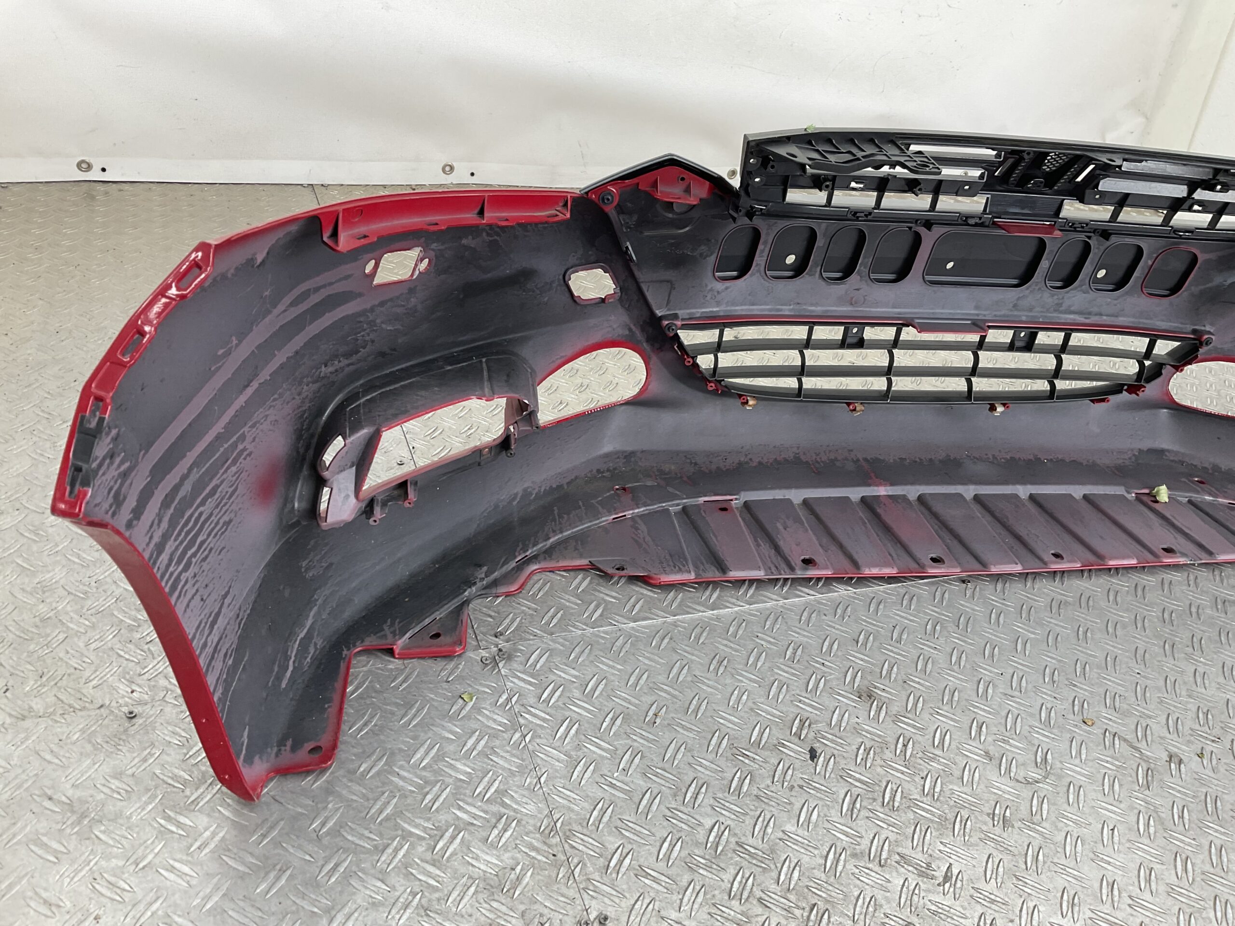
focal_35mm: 29
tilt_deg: -34.2
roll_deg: -13.5
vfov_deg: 48.2
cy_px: 463
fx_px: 1035
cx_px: 618
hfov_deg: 61.7
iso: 25
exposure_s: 1/100
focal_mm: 3
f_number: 1.8
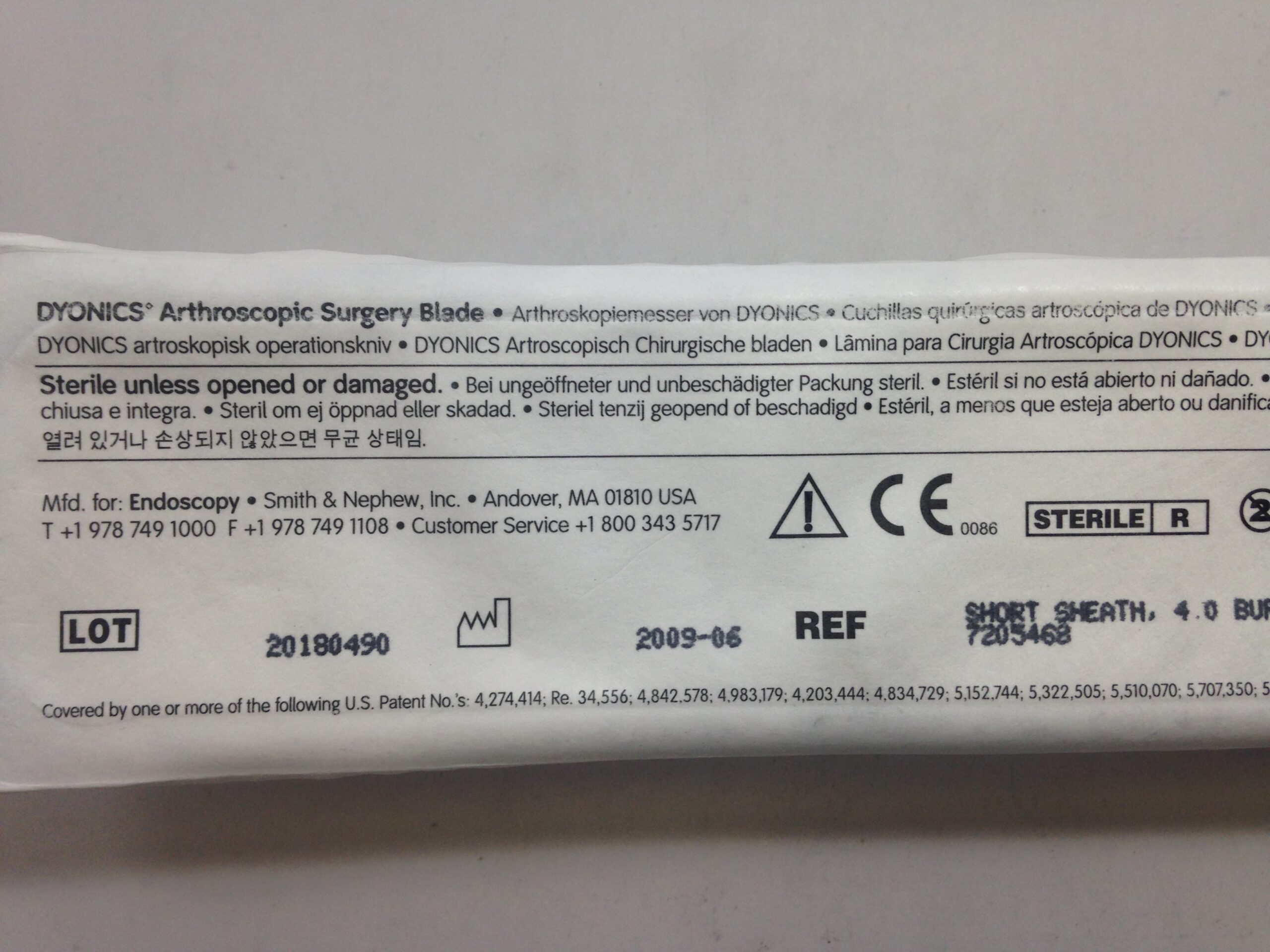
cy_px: 476
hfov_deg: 55.4
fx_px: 1211
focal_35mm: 33
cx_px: 635
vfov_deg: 42.9
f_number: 2.4
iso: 50
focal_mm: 4.12
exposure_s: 1/60
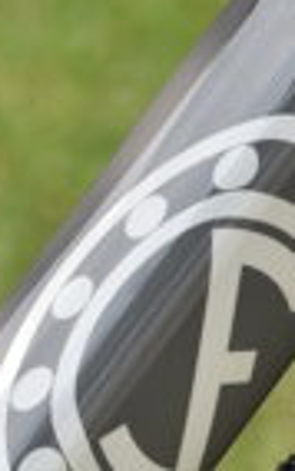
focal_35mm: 673
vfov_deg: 3.1
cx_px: -17
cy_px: 282
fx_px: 8635
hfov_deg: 2.0
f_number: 5.6
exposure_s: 1/500
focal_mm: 135
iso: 200
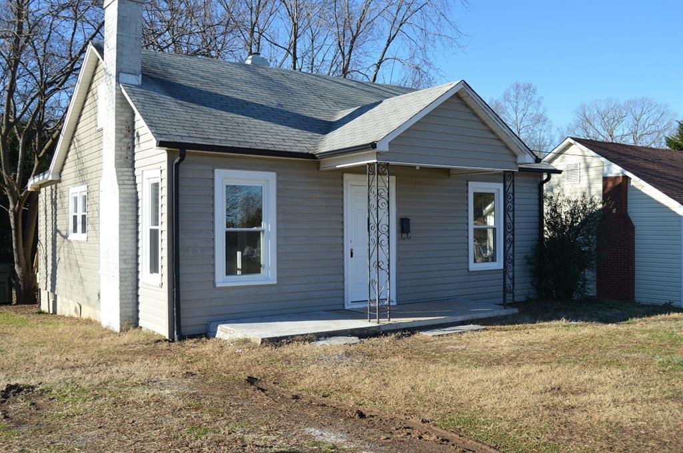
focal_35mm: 34
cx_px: 342
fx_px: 654
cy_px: 226
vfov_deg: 38.3
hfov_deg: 55.2
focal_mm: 23
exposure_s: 1/200
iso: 100
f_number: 7.1
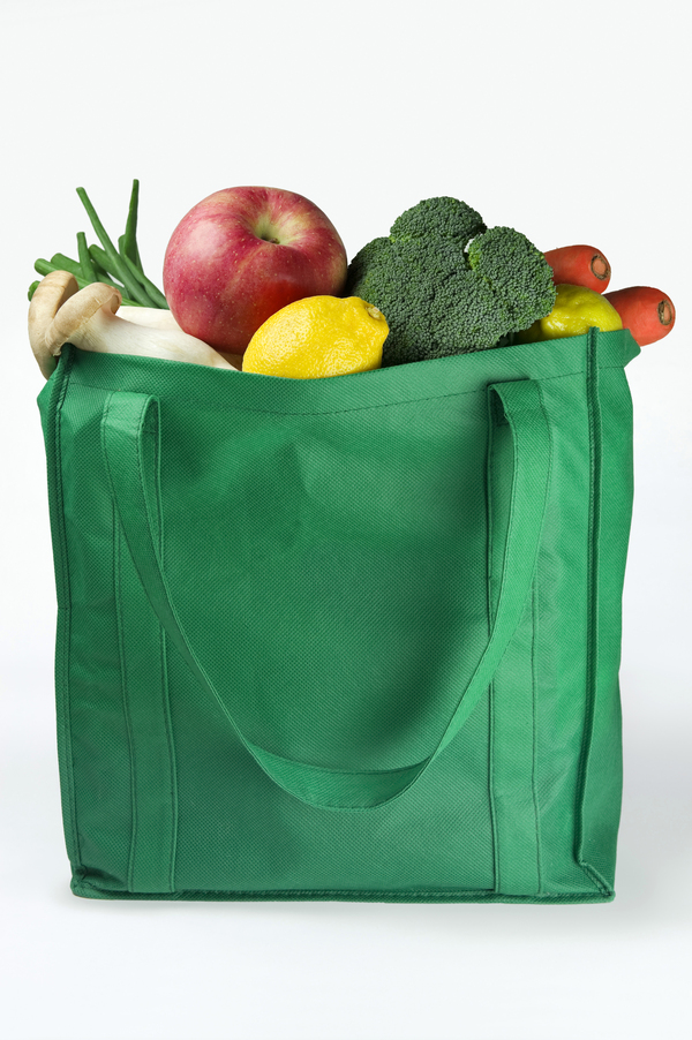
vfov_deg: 41.1
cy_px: 520
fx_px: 1386
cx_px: 346
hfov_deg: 28.0
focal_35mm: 48
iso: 160
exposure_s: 1/60
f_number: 8
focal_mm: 48
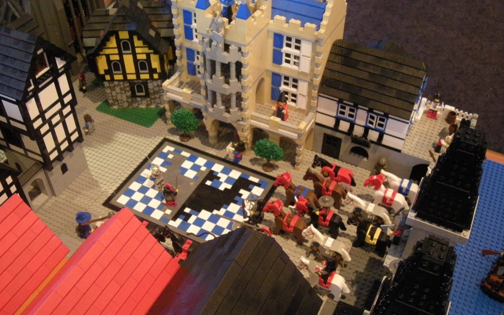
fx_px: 522
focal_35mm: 38
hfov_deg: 51.5
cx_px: 247
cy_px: 157
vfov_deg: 33.6
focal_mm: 5.7
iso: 400
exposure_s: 1/4.7
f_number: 2.8
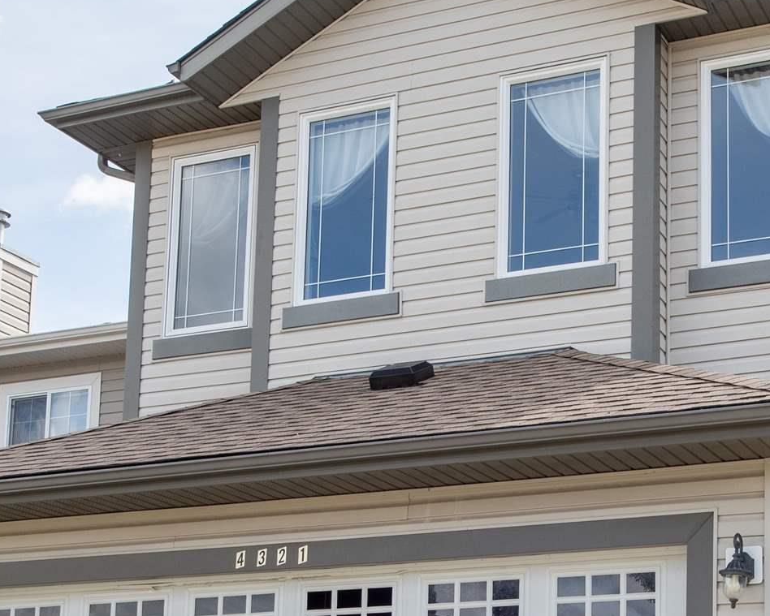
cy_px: 614
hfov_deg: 25.9
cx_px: 539
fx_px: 1664
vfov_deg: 20.3
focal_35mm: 73
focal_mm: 24
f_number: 9
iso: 100
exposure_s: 1/200
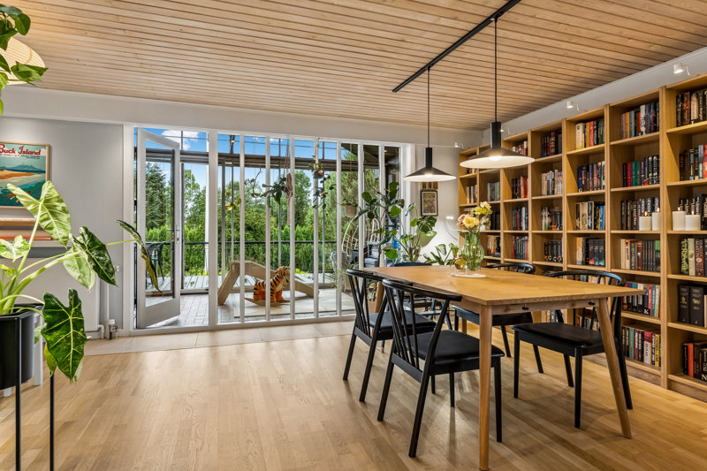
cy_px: 236
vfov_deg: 59.5
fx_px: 412
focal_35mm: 21
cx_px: 354
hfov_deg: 81.2
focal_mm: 14
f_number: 8
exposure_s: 1/5
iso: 200
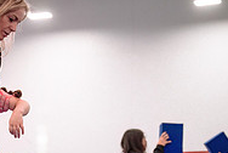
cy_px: 177
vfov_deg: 10.5
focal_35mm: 129
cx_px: 86
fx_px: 818
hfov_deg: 15.8
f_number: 2.8
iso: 1600
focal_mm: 37
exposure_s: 1/400
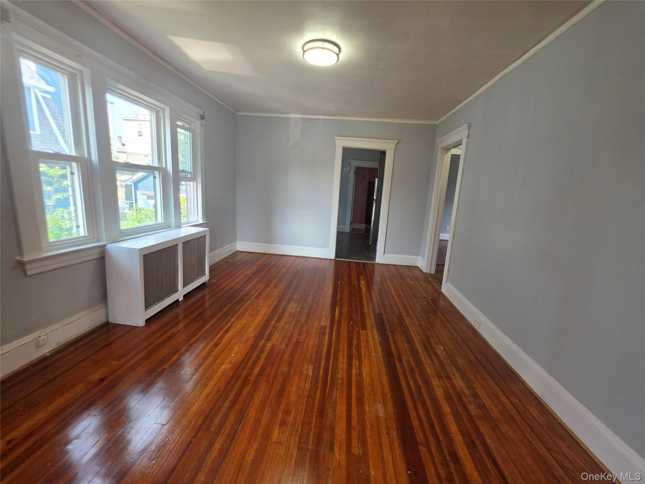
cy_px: 242
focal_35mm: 13
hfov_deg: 106.2
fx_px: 242
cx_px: 322
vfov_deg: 89.9
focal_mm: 2.2
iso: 50
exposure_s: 1/120
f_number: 1.9
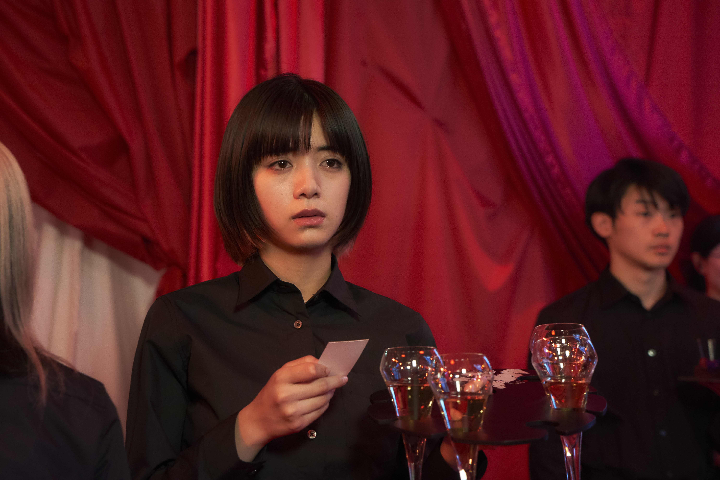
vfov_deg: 19.5
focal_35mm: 70
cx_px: 360
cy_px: 240
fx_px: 1400
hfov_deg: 28.8
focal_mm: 70
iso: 1250
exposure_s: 1/125
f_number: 5
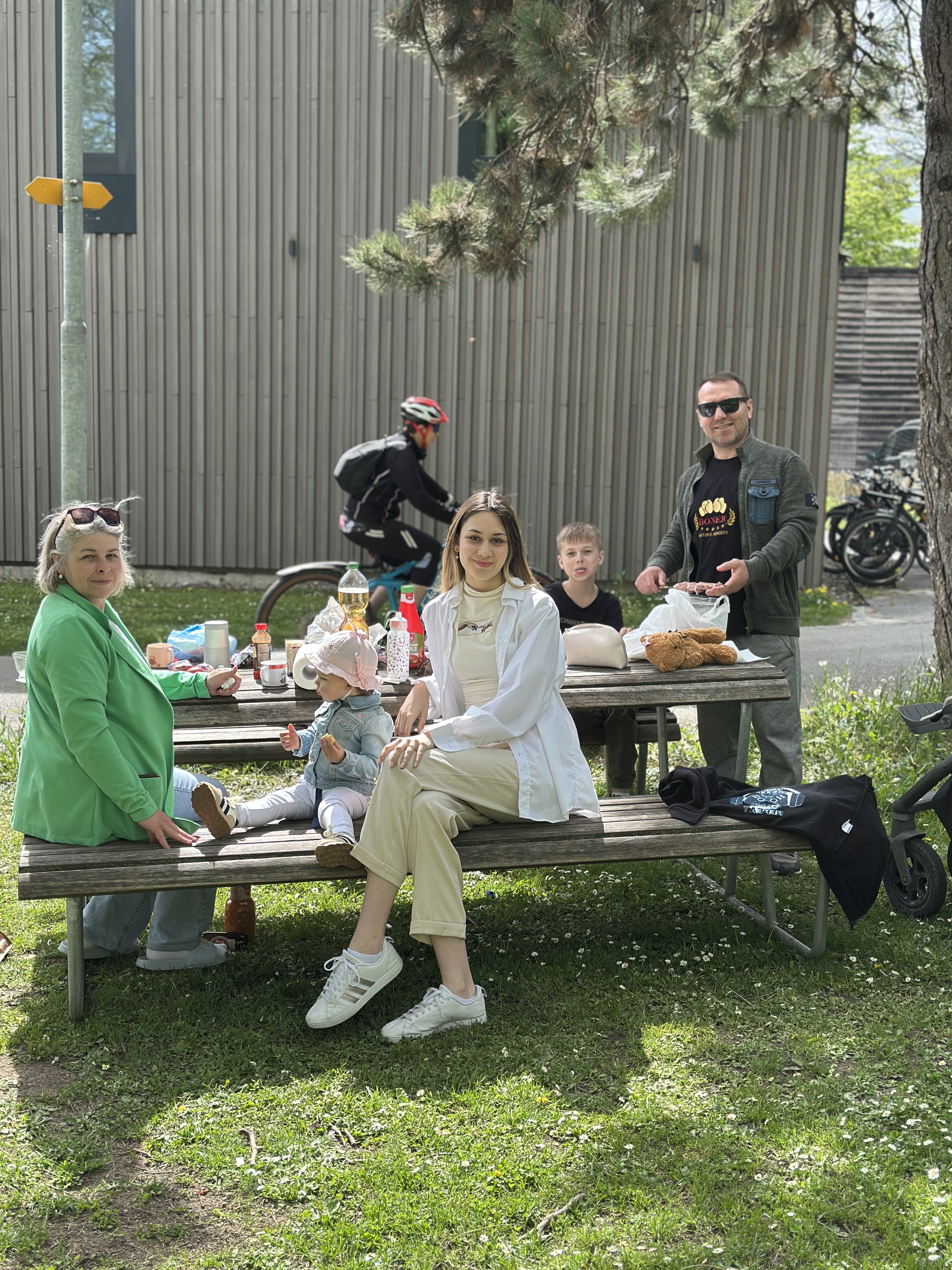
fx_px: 1760
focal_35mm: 48
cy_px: 635
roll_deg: -1.6
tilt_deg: -5.1
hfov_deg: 30.3
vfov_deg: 39.7
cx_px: 476
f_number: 1.78
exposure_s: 1/1242
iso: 80
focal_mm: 6.86
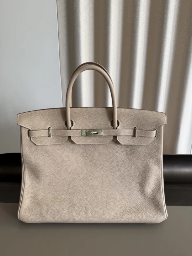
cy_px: 128
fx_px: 177
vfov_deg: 71.6
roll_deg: -0.6
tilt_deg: -17.9
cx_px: 96
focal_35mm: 24
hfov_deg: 56.8
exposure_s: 1/121
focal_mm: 6.76
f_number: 1.78
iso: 80
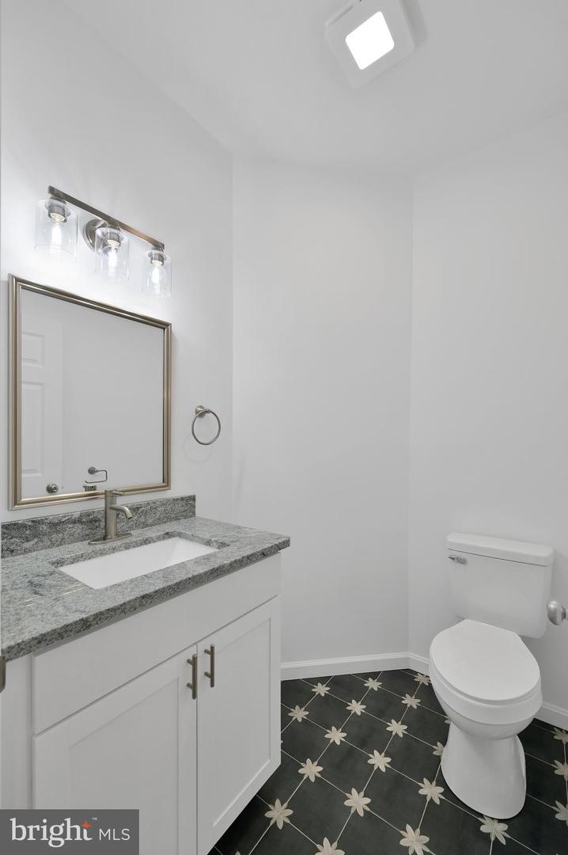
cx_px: 284
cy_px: 428
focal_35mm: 14
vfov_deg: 104.3
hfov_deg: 81.1
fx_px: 332
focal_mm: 14
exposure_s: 1/80
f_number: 5
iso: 200
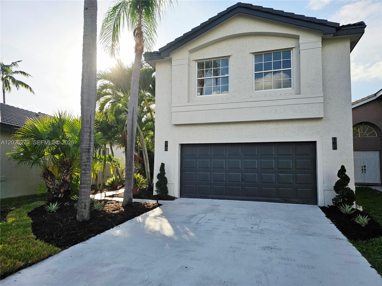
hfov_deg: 73.9
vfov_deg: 58.9
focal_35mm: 23
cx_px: 191
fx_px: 254
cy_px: 143
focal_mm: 6.3
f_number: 1.7
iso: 32
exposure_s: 1/2000
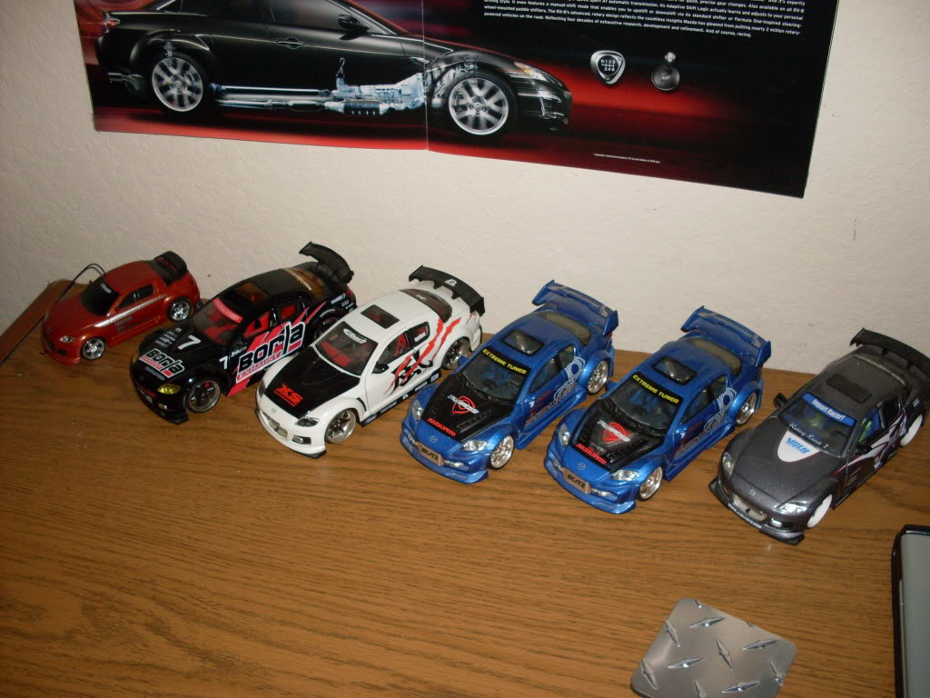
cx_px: 465
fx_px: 1021
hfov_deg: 49.0
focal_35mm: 38
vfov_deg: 37.7
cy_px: 349
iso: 100
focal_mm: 6.3
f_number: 2.8
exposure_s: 1/45
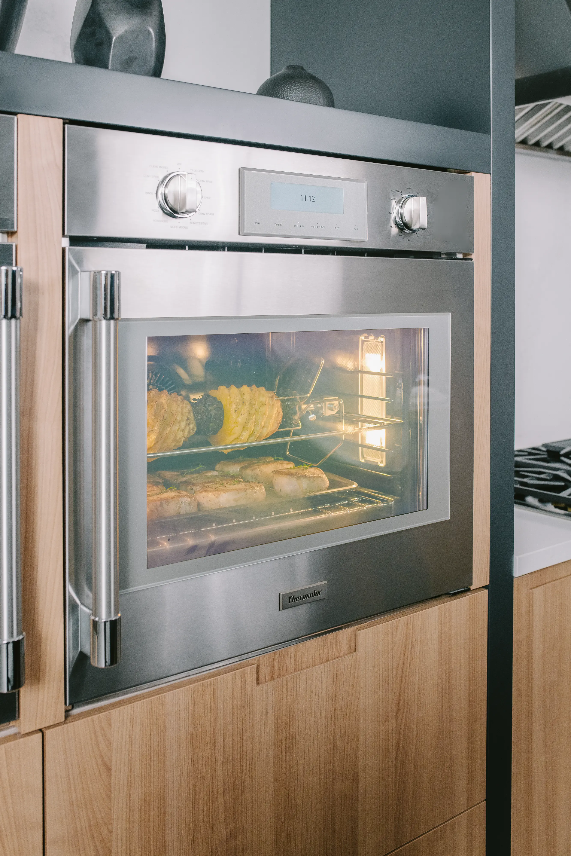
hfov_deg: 37.9
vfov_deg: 54.4
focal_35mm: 35
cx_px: 286
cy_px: 428
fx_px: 833
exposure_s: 1/200
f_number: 4.5
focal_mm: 35
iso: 800
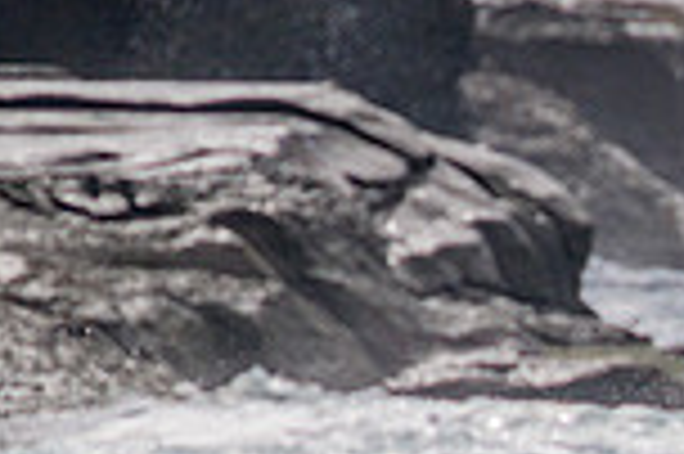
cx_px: 1188
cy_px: 636
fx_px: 58096
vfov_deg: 0.4
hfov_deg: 0.7
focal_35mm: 3061
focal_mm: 800
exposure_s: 1/2000
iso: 450
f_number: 11
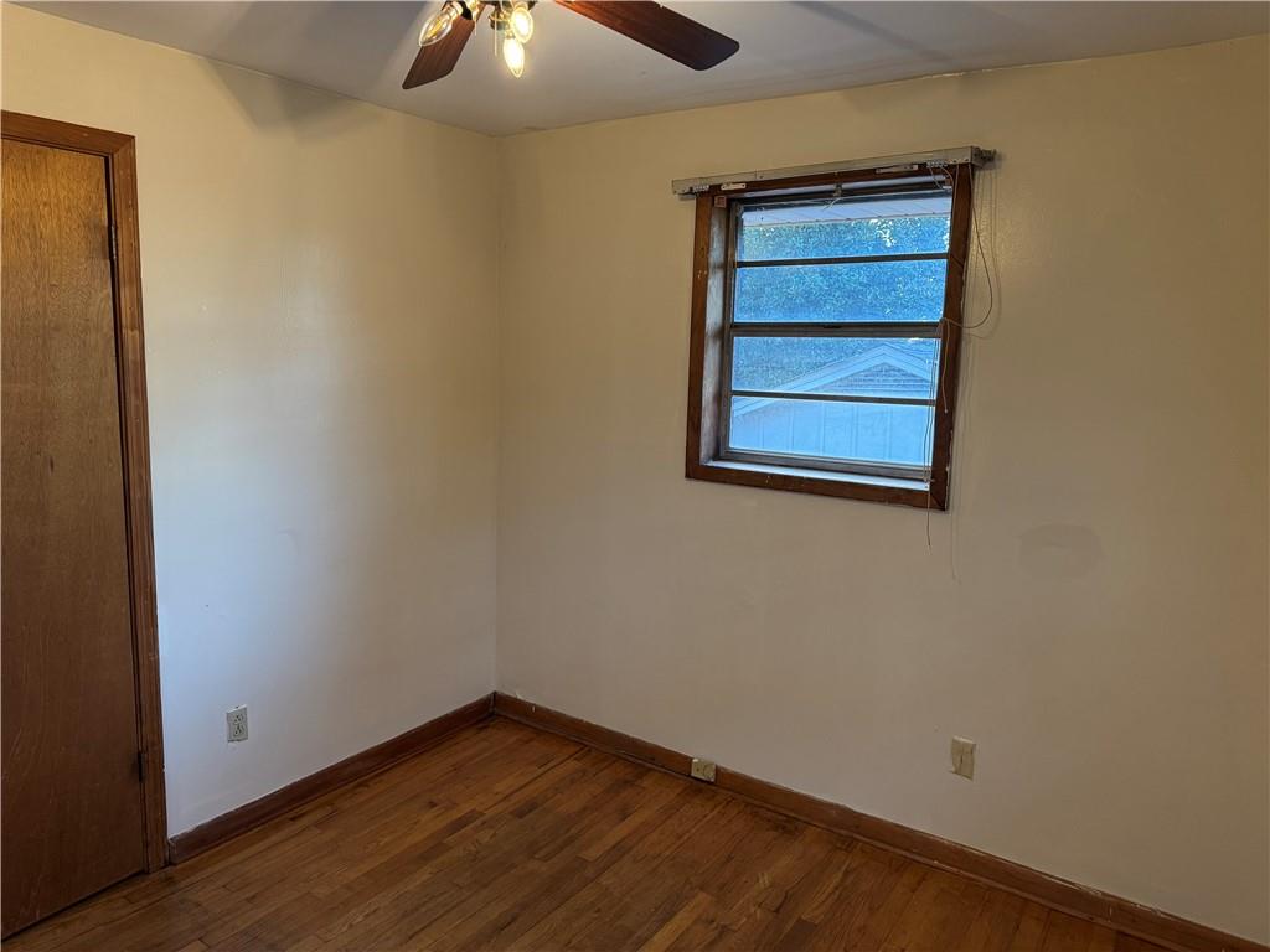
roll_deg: -2.1
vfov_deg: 56.8
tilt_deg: -7.6
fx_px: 881
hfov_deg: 71.6
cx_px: 635
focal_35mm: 24
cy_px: 476
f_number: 1.78
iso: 320
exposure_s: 1/60
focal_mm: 6.76
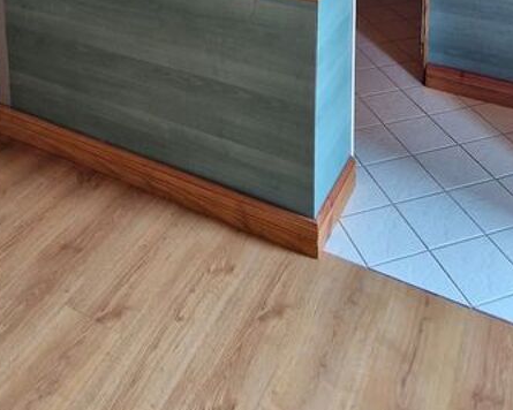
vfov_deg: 28.4
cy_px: -178
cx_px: 246
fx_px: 577
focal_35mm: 38
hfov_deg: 47.9
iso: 100
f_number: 2.2
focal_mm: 2.2
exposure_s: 1/50
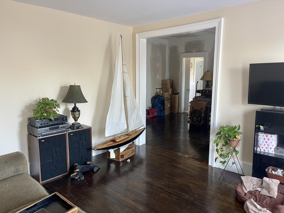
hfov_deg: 67.3
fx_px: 213
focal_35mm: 26
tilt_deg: -10.6
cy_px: 106
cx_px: 142
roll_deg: -0.4
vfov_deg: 53.1
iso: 200
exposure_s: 1/60
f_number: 1.6
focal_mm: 5.1
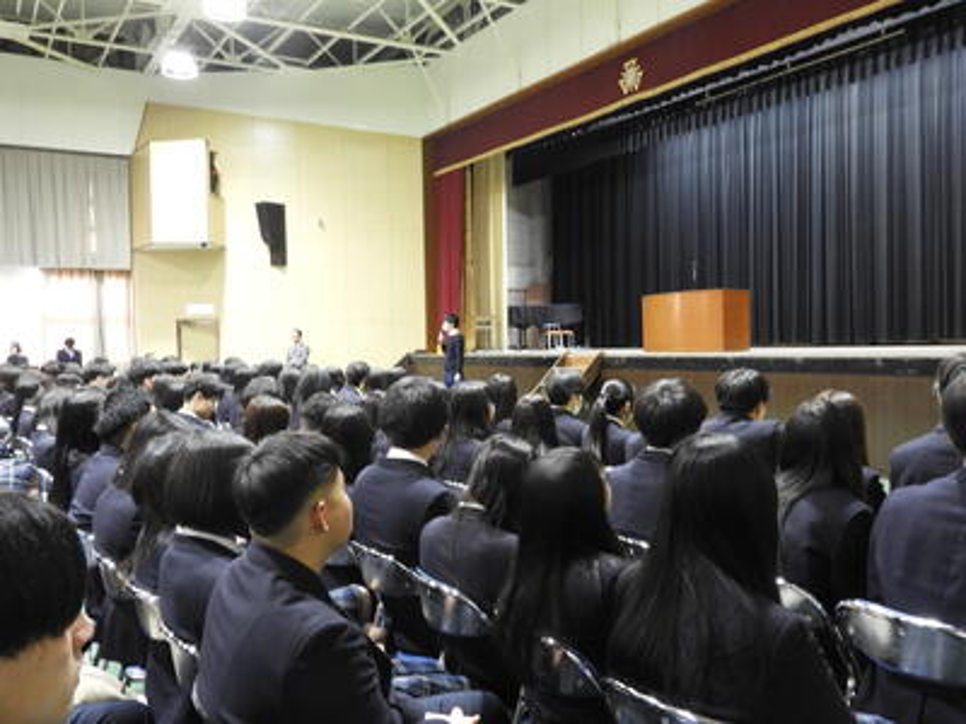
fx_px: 837
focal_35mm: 30
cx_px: 483
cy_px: 362
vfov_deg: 46.8
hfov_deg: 60.0
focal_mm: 5.4
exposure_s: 1/8
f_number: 3.5
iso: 450
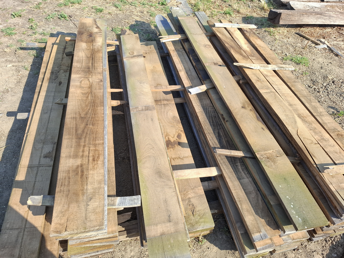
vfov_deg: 58.9
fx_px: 229
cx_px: 172
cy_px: 129
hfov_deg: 73.9
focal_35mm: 23
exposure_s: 1/669
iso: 50
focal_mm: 5.54
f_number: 1.8
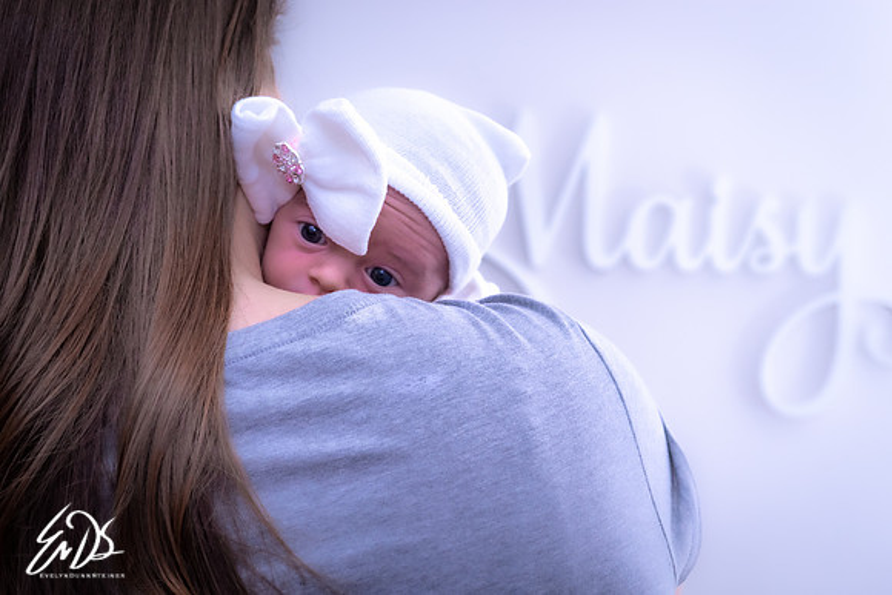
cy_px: 323
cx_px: 465
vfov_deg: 24.9
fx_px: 1345
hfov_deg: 36.7
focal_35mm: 54
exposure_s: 1/125
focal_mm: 50
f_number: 5.6
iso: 1600
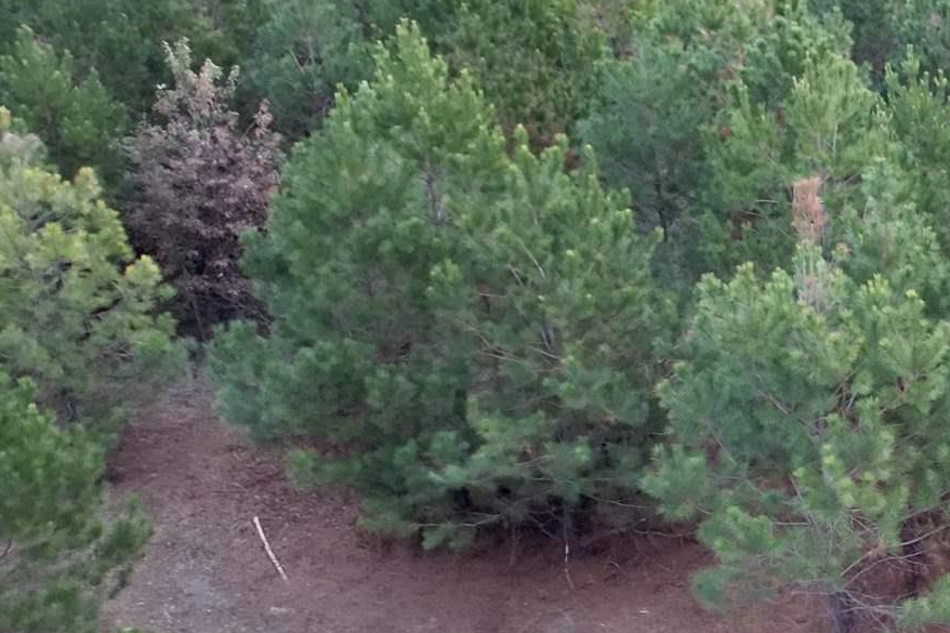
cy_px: 383
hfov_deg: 22.7
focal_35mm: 77
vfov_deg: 17.7
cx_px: 1320
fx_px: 2031
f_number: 2.8
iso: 850
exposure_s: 1/500
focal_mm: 8.38
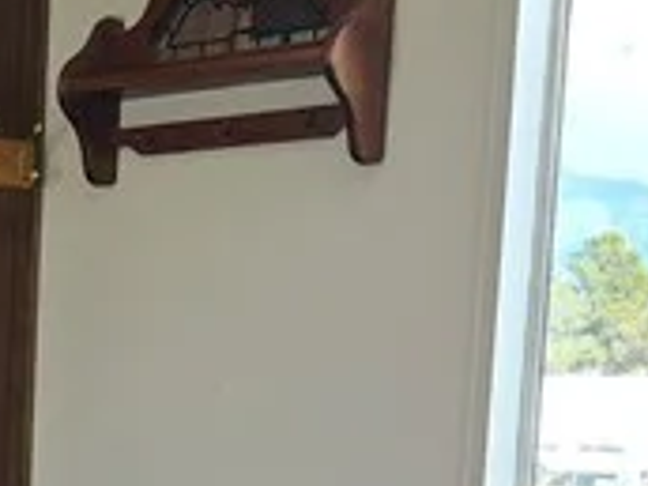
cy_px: 859
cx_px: -328
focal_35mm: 137
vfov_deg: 10.2
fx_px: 2565
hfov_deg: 13.5
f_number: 1.8
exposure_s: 1/180
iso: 50
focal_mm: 5.4
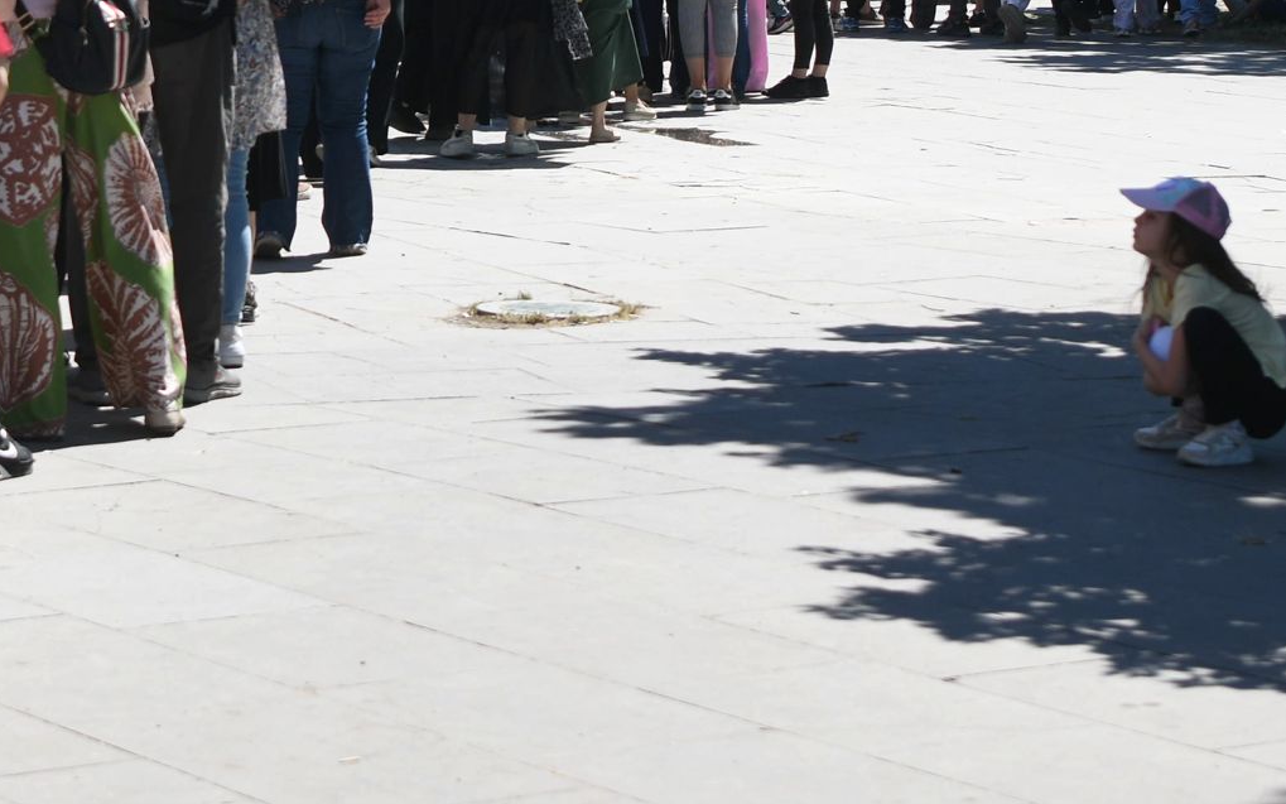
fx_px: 4767
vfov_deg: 9.4
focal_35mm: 136
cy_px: -339
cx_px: 53
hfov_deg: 15.1
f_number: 3.2
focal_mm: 34
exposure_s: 1/1250
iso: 100
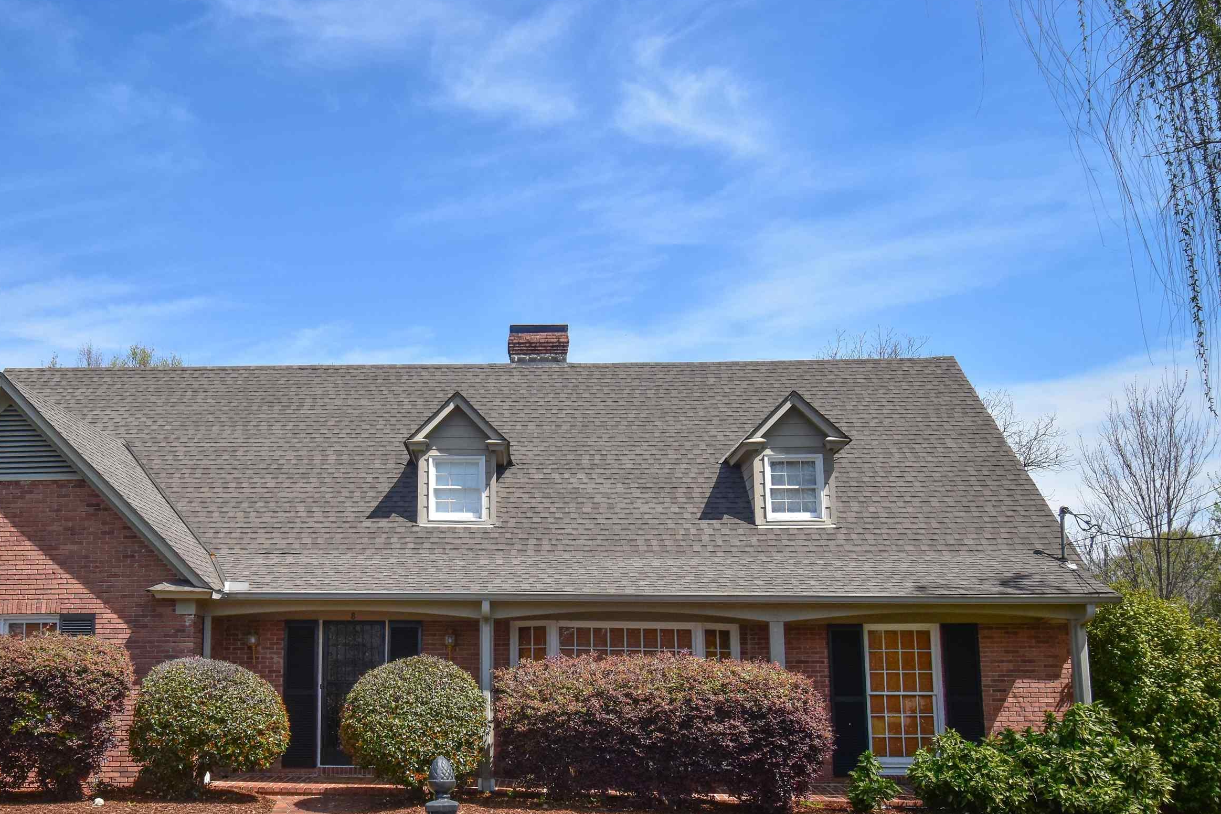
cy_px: 530
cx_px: 438
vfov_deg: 38.9
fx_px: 1142
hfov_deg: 55.4
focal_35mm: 34
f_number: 11
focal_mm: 17
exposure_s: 1/500
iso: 400
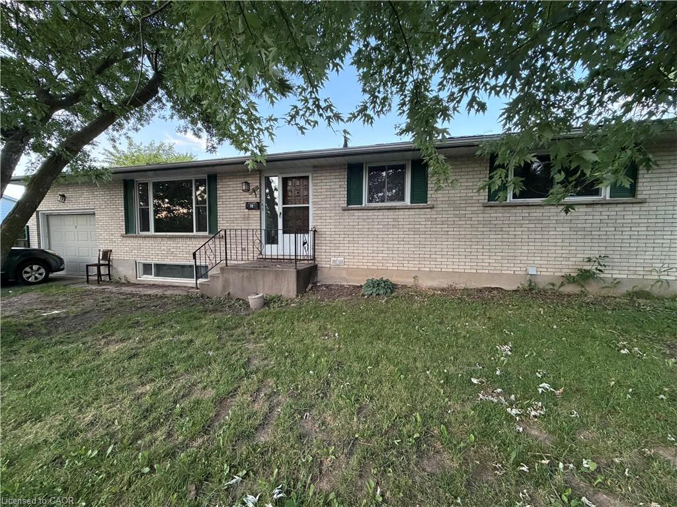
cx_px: 338
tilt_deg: -3.7
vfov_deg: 85.7
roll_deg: +0.5
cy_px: 254
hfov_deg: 102.1
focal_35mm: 14
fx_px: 274
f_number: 2.2
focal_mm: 2.22
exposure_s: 1/82
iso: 320
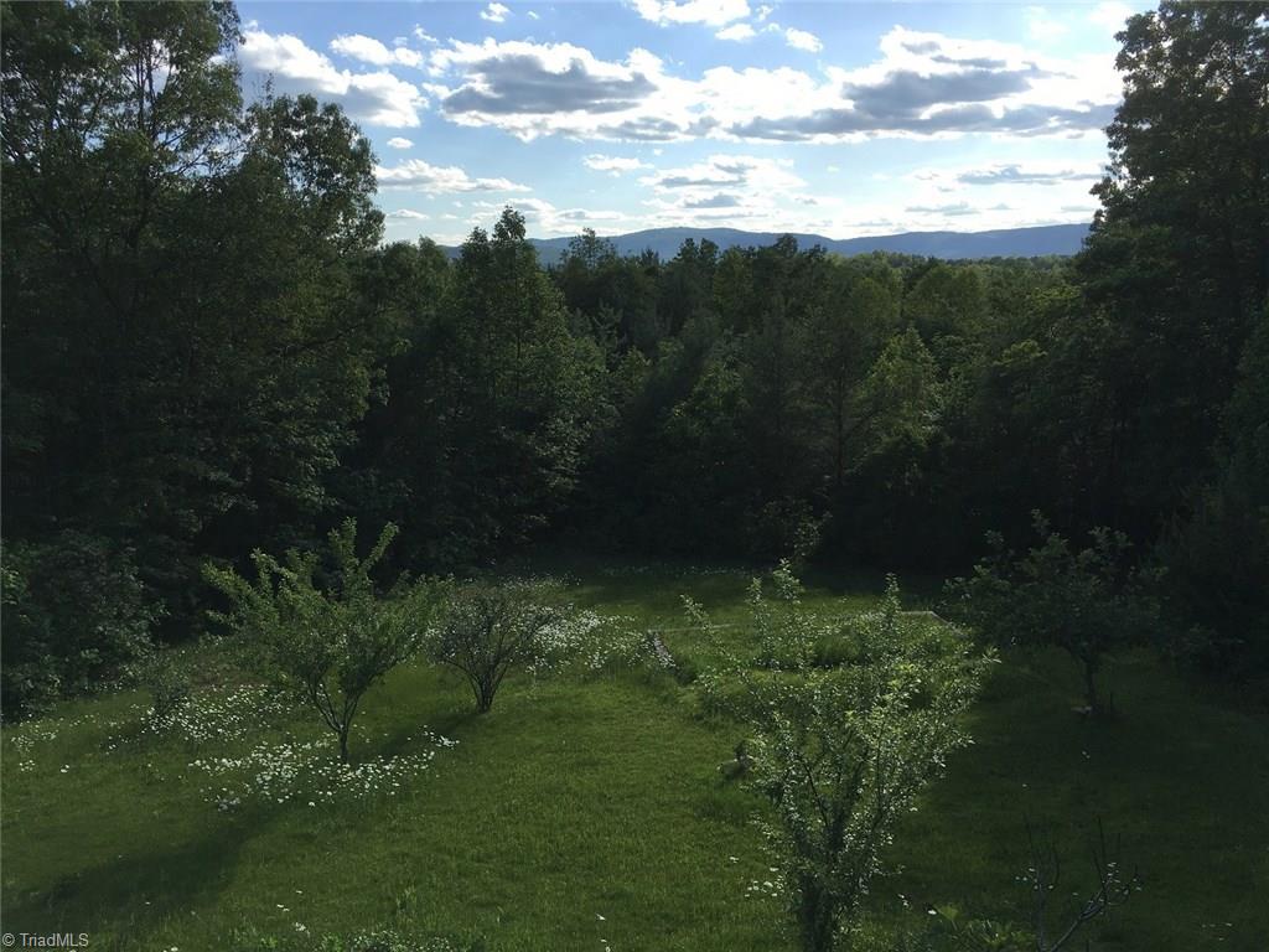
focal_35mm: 29
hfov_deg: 61.7
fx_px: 1063
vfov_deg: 48.2
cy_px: 476
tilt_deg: -10.4
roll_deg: +0.3
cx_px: 634
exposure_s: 1/1374
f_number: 2.2
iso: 25
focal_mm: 4.15
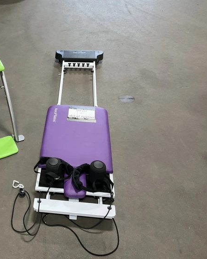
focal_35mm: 38
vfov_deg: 47.9
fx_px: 291
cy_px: 130
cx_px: 35
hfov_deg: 37.4
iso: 200
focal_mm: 3
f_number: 1.8
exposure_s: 1/40
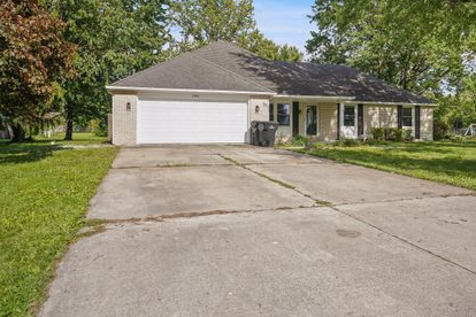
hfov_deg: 63.1
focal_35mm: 29
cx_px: 285
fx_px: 383
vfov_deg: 44.9
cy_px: 149
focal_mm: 16
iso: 125
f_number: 8
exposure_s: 1/250
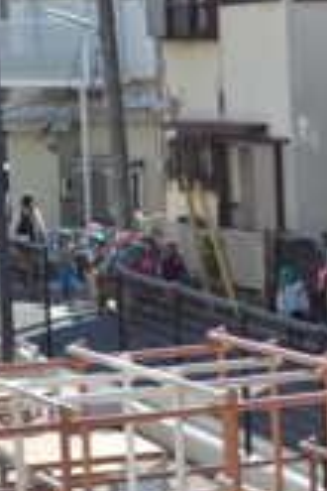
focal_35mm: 200
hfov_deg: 6.8
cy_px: 219
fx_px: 2728
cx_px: 499
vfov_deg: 10.3
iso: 100
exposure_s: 1/160
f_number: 6.3
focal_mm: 55
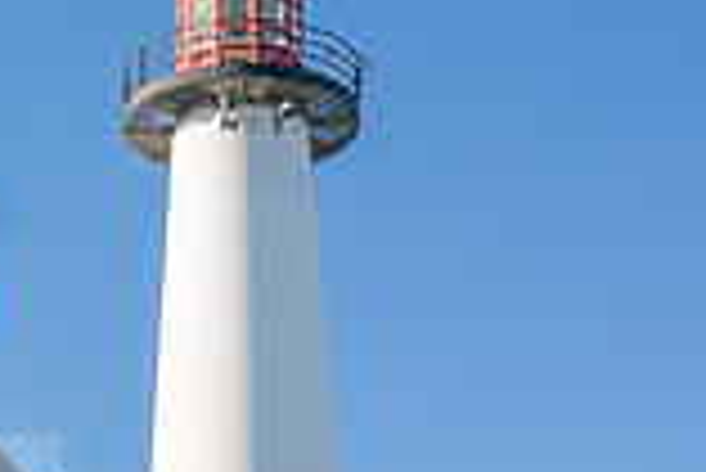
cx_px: -680
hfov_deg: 13.7
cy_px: 245
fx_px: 2532
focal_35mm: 129
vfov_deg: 10.7
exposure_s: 1/640
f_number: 9
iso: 200
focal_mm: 24
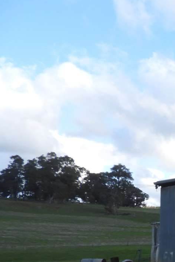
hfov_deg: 15.6
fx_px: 496
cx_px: 357
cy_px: 248
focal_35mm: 68
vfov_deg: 28.2
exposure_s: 1/400
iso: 100
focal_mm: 4.3
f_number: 3.3
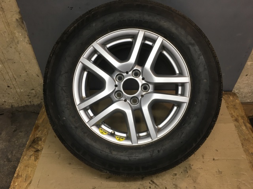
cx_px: 126
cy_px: 94
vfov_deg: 48.2
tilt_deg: -44.8
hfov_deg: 61.7
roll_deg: +1.4
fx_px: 212
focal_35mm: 29
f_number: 2.2
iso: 25
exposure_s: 1/33
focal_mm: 4.15
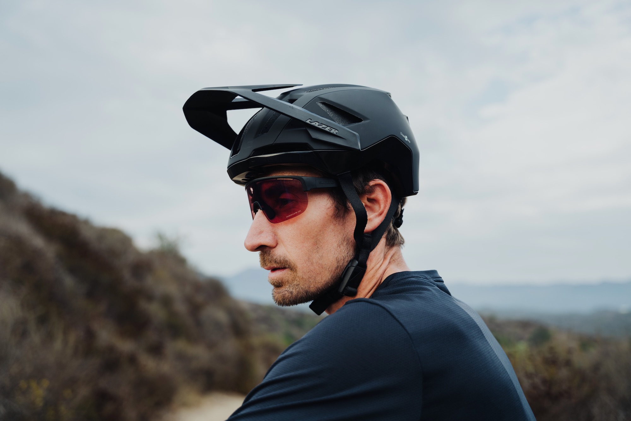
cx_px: 316
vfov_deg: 38.9
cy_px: 210
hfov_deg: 55.8
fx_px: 596
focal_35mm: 34
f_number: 2.8
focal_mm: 34
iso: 100
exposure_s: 1/500
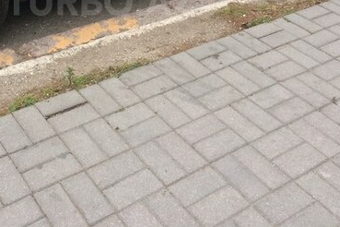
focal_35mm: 54
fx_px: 510
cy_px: 1
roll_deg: -0.7
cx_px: 100
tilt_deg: -30.3
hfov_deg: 36.3
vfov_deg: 24.0
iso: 80
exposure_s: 1/33
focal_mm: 4.15
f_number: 2.2
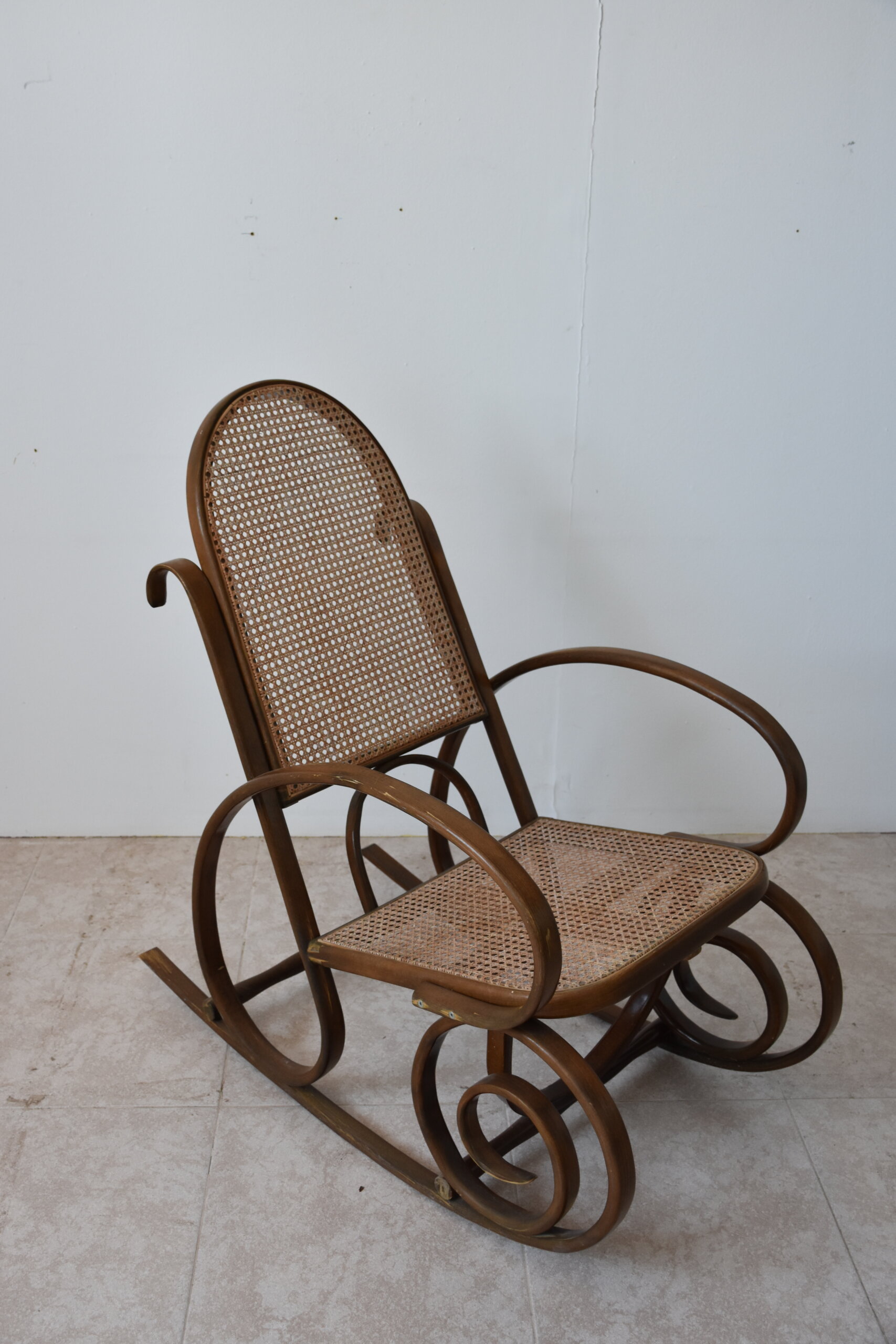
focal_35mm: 36
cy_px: 672
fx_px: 1344
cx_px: 448
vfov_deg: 53.1
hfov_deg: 36.9
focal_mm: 24
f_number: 5
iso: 800
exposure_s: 1/100
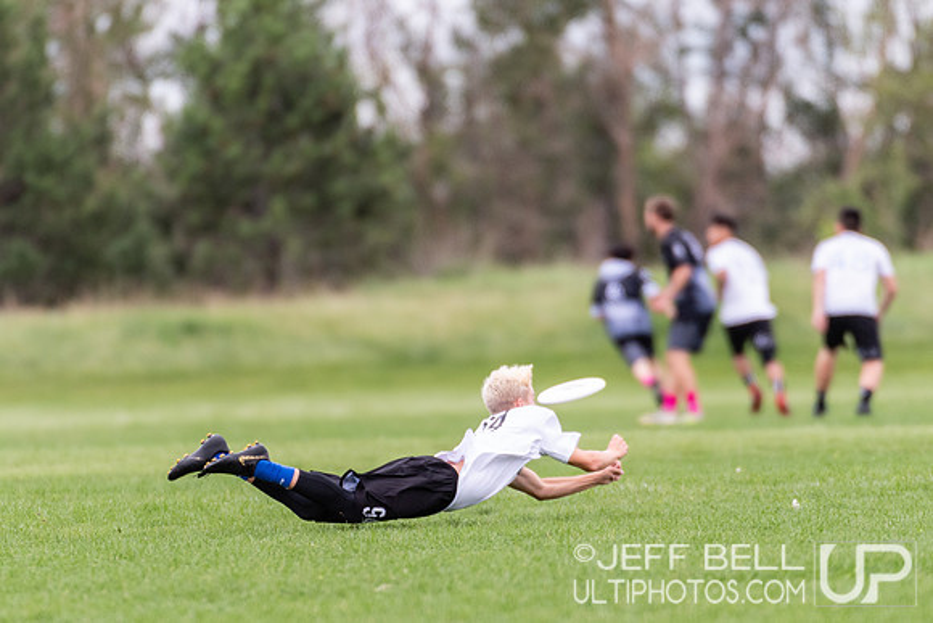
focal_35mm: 757
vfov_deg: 1.8
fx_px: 19629
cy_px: 335
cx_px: 484
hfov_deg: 2.7
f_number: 4
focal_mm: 400
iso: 560
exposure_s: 1/1000
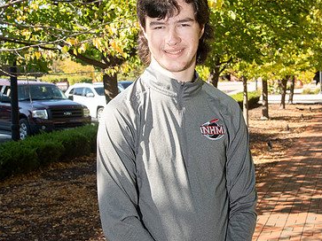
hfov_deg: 24.4
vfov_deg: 18.4
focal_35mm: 80
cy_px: 115
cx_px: 192
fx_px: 744
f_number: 10
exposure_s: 1/160
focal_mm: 52
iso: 800
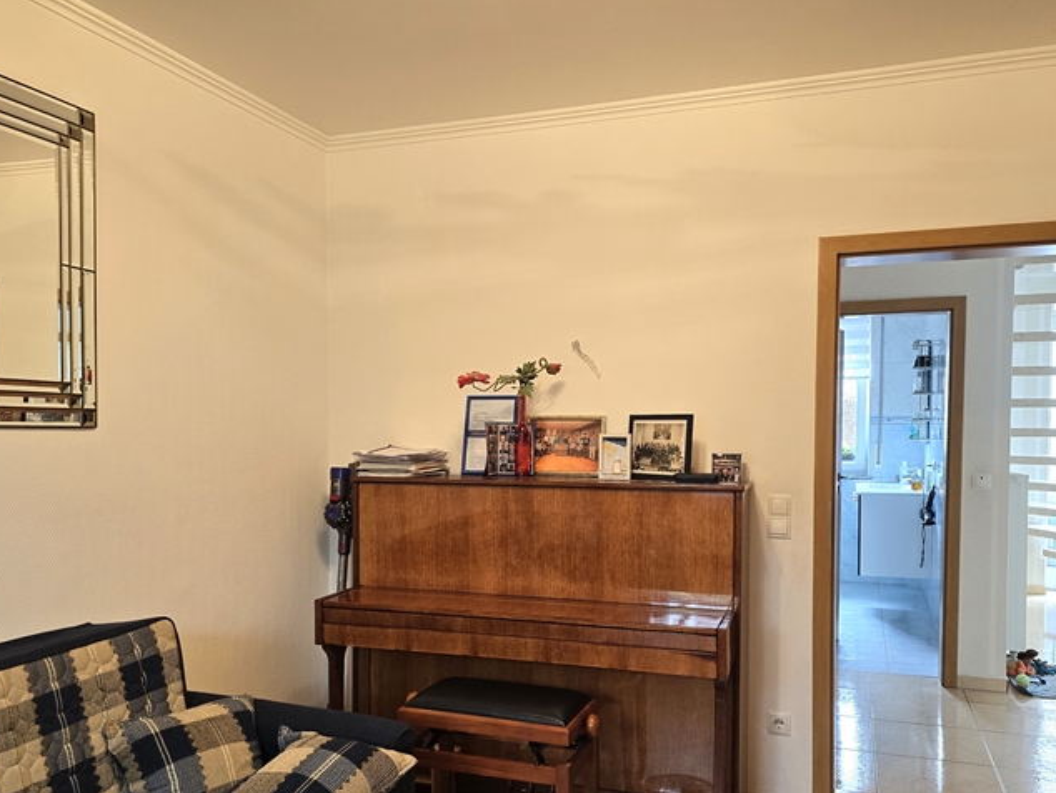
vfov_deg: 48.1
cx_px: 511
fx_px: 885
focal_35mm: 29
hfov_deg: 61.6
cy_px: 455
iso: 160
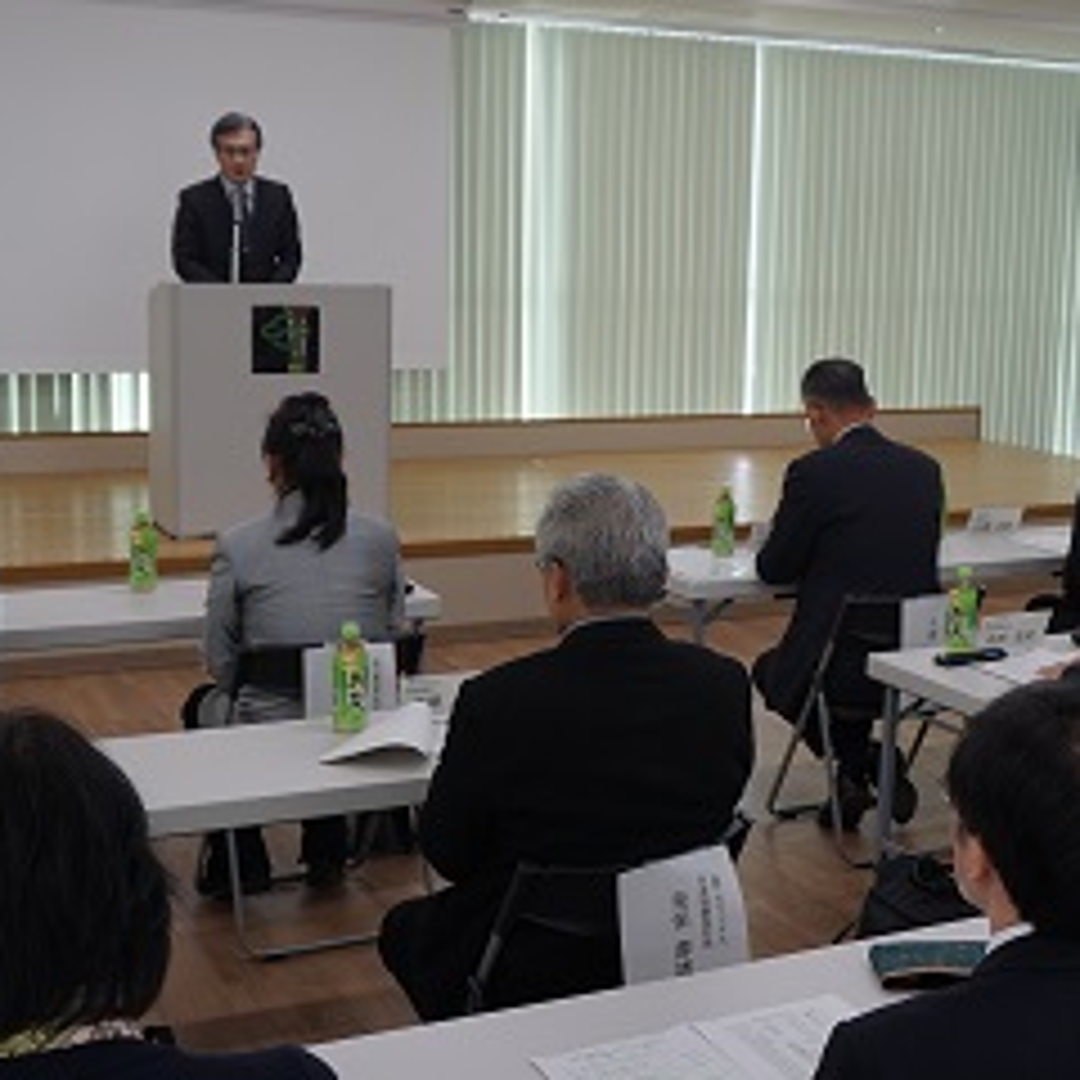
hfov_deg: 33.2
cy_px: 504
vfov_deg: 33.4
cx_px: 680
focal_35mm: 51
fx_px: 1800
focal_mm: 16
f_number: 3.5
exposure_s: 1/60
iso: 125
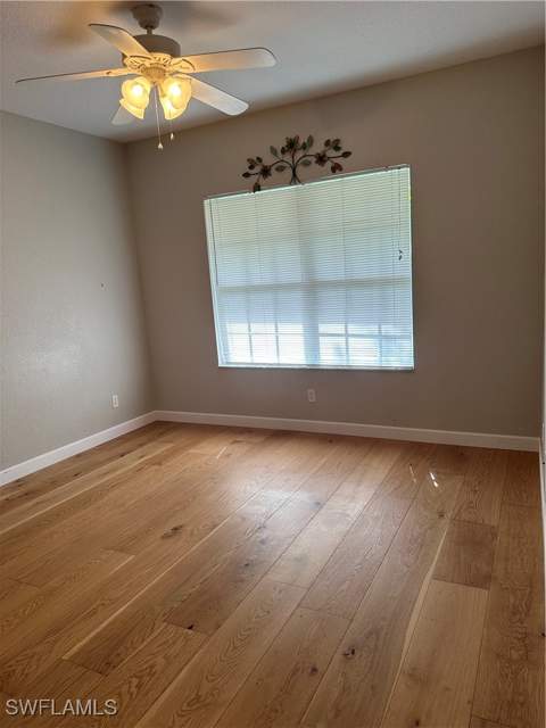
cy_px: 364
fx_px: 505
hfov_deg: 56.8
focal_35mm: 24
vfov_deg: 71.6
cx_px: 273
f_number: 1.78
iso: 125
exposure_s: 1/120
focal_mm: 6.86
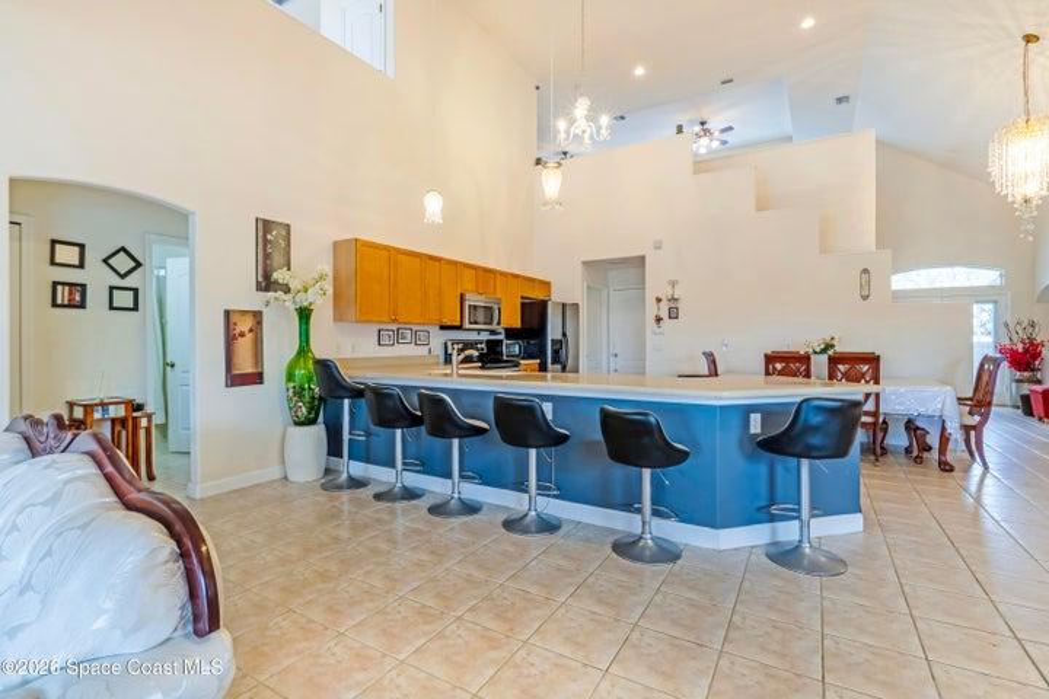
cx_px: 524
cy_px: 350
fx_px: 481
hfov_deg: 95.0
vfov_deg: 72.1
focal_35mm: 16
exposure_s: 1/60
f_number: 9
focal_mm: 11
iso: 250
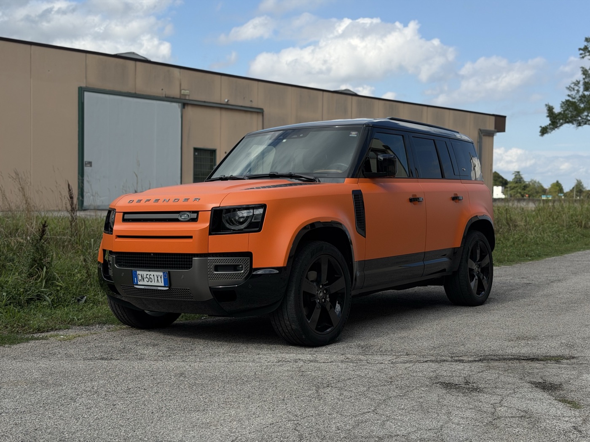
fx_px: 818
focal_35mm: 48
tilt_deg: -2.6
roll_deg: -0.8
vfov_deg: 30.3
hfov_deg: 39.7
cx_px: 295
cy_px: 221
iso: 64
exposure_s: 1/5208
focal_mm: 6.76
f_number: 1.78
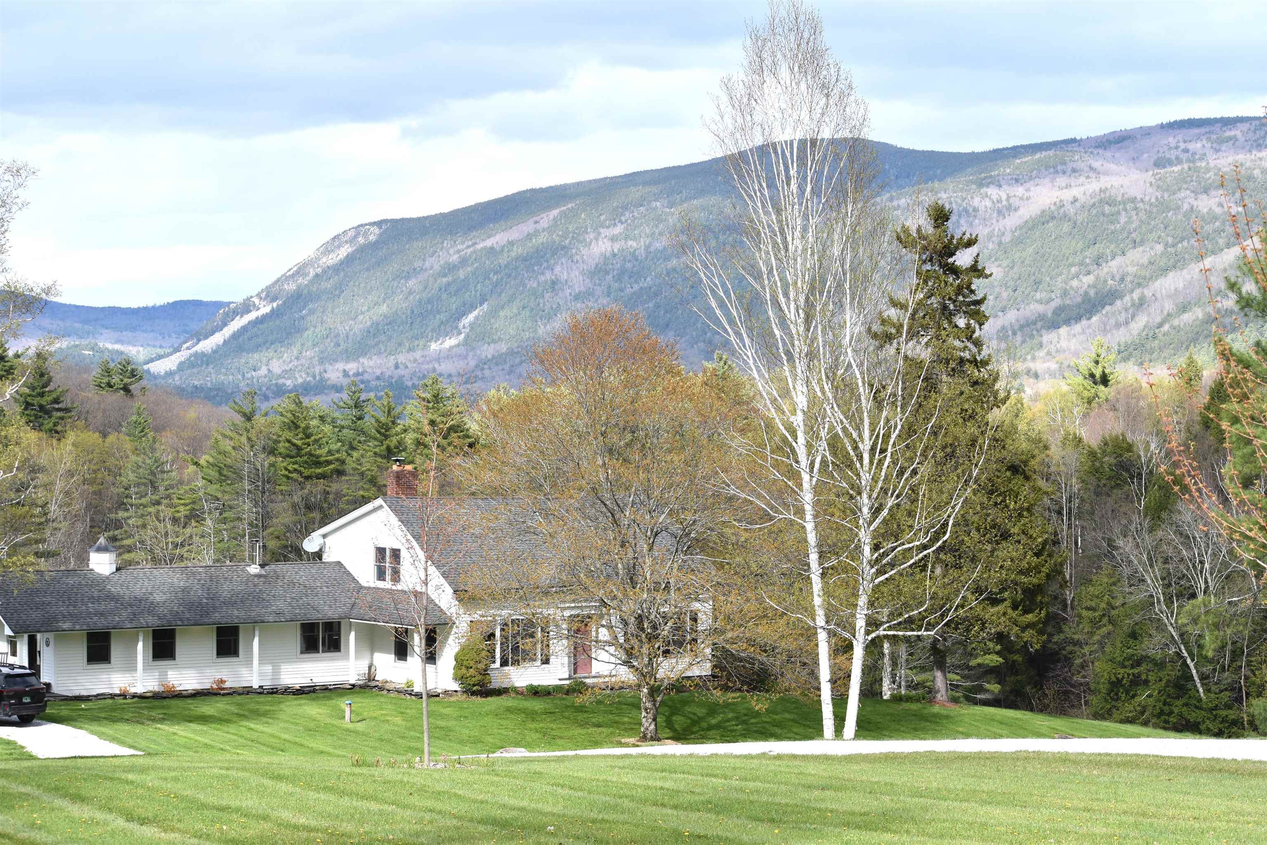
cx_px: 634
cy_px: 422
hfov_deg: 24.6
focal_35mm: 82
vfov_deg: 16.6
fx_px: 2904
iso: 200
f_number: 8
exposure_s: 1/250
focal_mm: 55
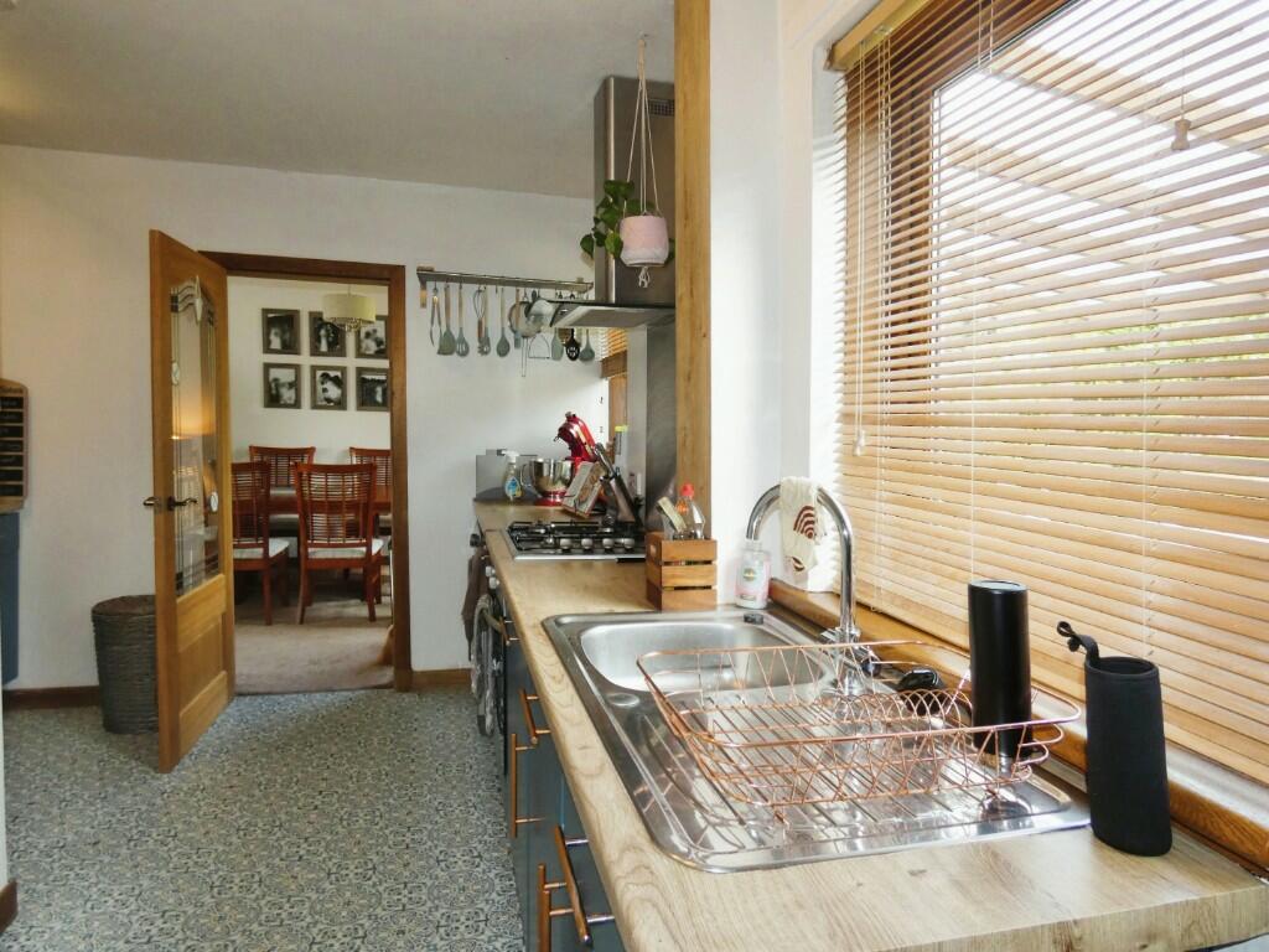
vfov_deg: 66.0
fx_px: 733
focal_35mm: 20
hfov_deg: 81.7
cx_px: 634
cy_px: 476
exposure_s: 1/60
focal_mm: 3.6
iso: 160
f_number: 2.8
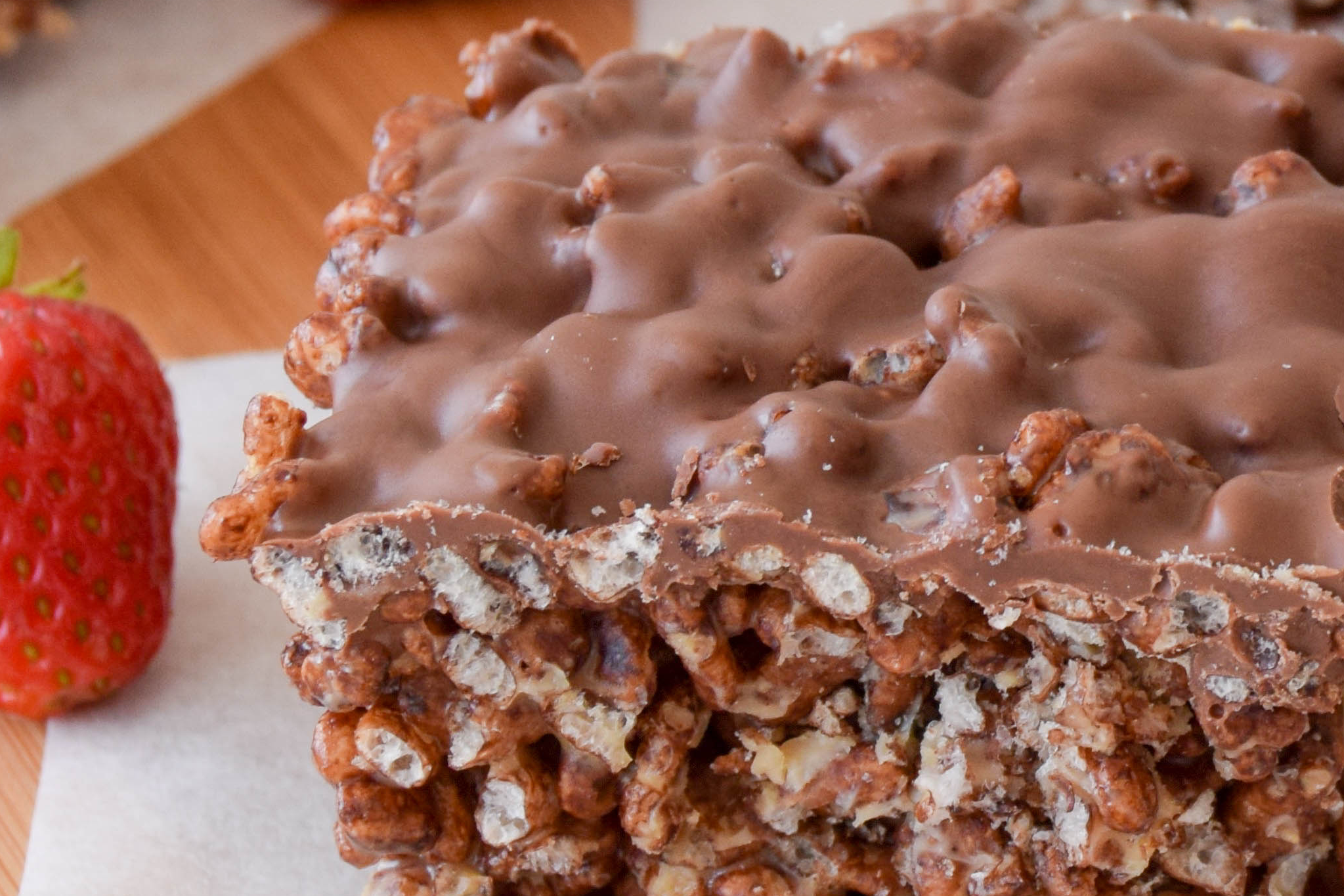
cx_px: 1389
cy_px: 117
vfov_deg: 6.5
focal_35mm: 211
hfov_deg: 9.7
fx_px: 7877
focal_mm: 48
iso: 400
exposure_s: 1/250
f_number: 8
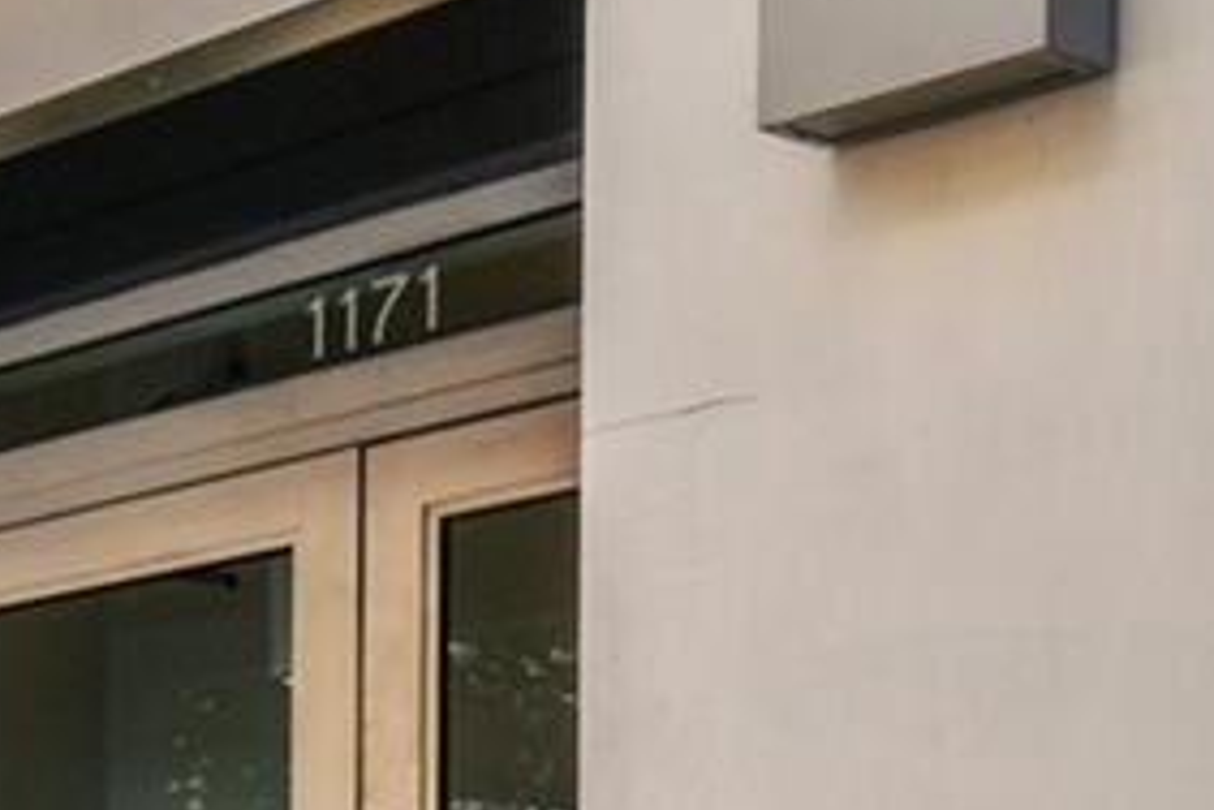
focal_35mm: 102
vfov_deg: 12.9
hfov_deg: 17.0
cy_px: 1125
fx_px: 3439
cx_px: -861
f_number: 7.1
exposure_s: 1/40
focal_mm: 12
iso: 100
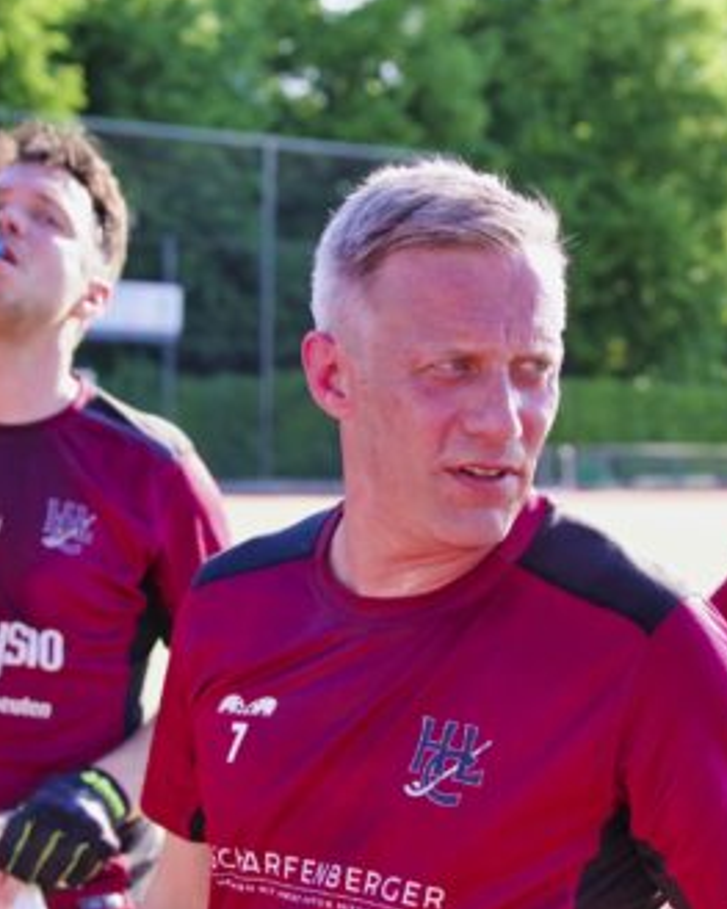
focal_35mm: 100
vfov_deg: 19.2
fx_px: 2691
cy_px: 450
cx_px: 395
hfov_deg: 15.4
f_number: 7.1
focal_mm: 70
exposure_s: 1/800
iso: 1600
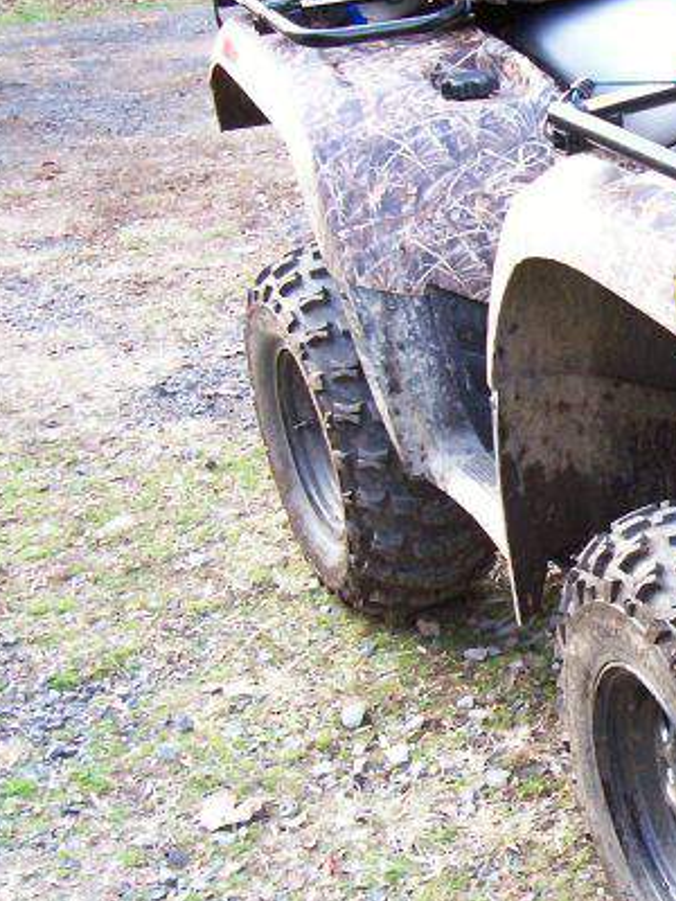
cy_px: 475
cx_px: 852
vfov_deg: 28.6
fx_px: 1771
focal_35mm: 68
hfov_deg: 20.0
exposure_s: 1/46.3
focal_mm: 5.6
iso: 80
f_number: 2.7
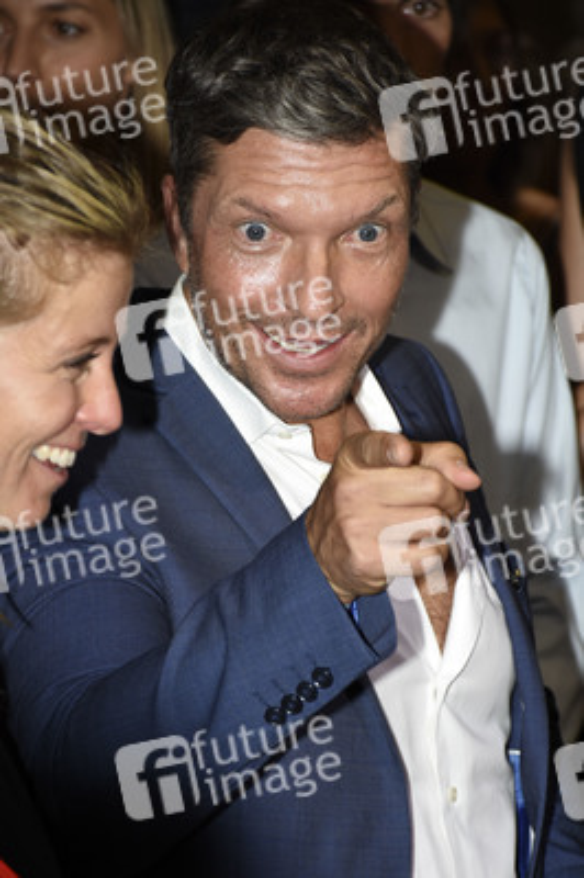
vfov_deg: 9.8
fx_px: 5118
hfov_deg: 6.5
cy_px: 439
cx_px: 292
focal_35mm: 210
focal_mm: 140
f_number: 5.6
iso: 400
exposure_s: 1/160
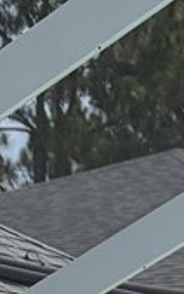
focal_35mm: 260
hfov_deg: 5.0
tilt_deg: -11.6
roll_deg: -3.0
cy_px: 965
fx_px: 2090
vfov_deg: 7.0
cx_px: -101
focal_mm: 5.96
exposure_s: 1/6993
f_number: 1.6
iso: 64
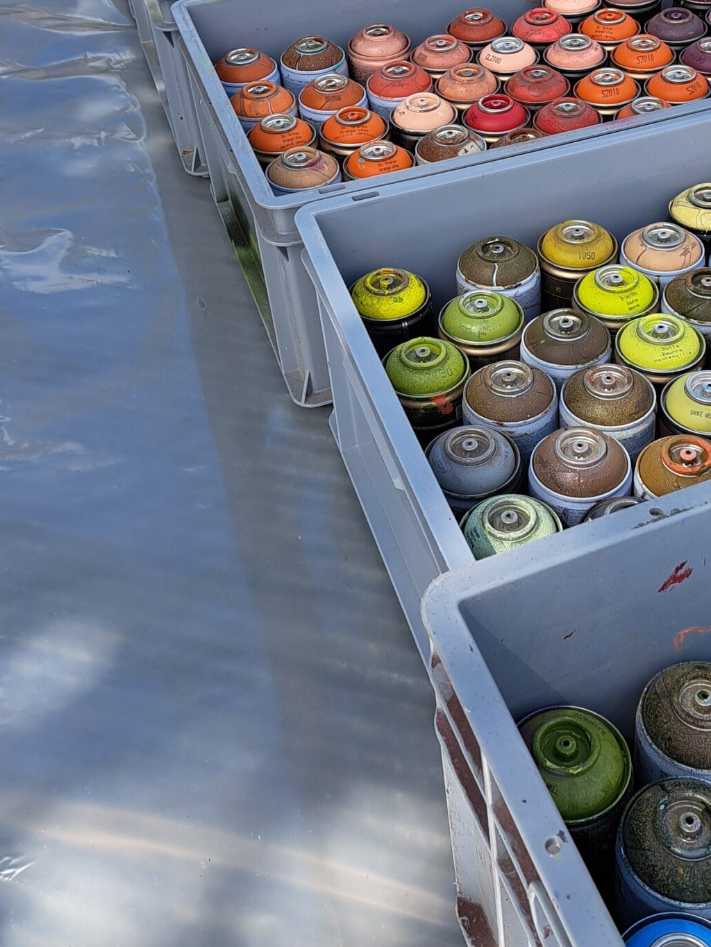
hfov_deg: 32.0
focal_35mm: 45
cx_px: 465
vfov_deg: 41.1
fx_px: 1232
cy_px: 262
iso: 50
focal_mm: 5.23
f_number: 1.8
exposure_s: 1/920
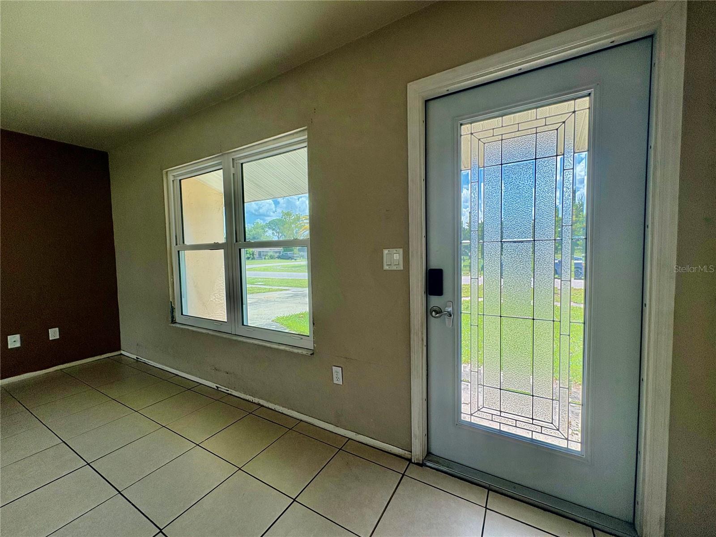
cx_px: 358
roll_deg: +1.7
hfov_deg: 102.1
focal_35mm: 14
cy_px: 268
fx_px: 290
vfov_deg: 85.7
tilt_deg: -2.9
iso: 50
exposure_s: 1/409
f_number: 2.2
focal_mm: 2.22
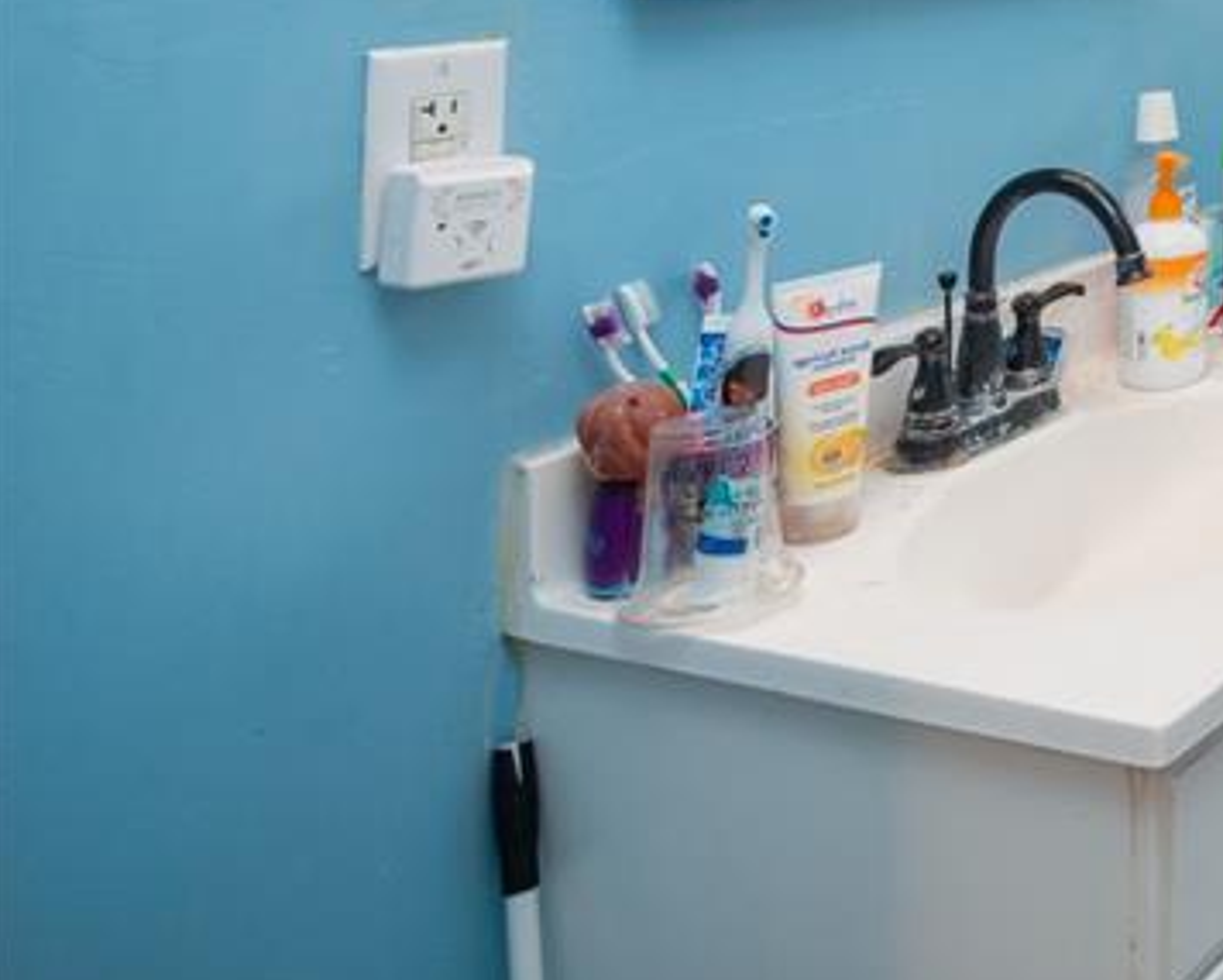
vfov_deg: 18.1
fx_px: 2933
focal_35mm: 81
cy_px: -170
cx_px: 1749
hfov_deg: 20.6
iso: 320
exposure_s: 1/3
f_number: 9
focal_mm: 30
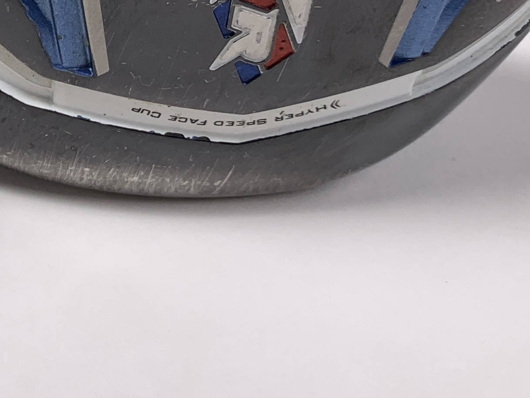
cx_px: -167
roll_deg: -0.7
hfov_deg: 20.7
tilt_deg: -40.1
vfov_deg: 16.7
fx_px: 1317
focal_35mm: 86
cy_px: -24
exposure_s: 1/232
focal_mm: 4.25
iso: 25
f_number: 1.8
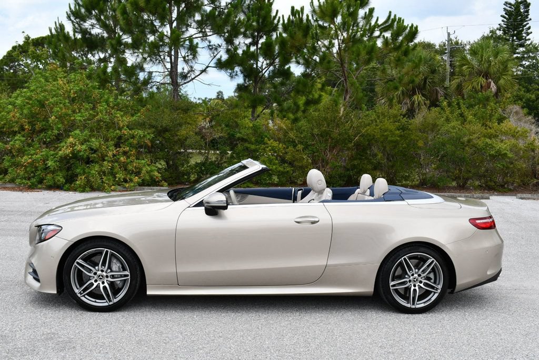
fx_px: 539
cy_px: 180
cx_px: 270
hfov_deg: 53.1
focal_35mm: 36
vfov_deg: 36.9
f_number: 8
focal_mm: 18
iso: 110
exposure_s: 1/250
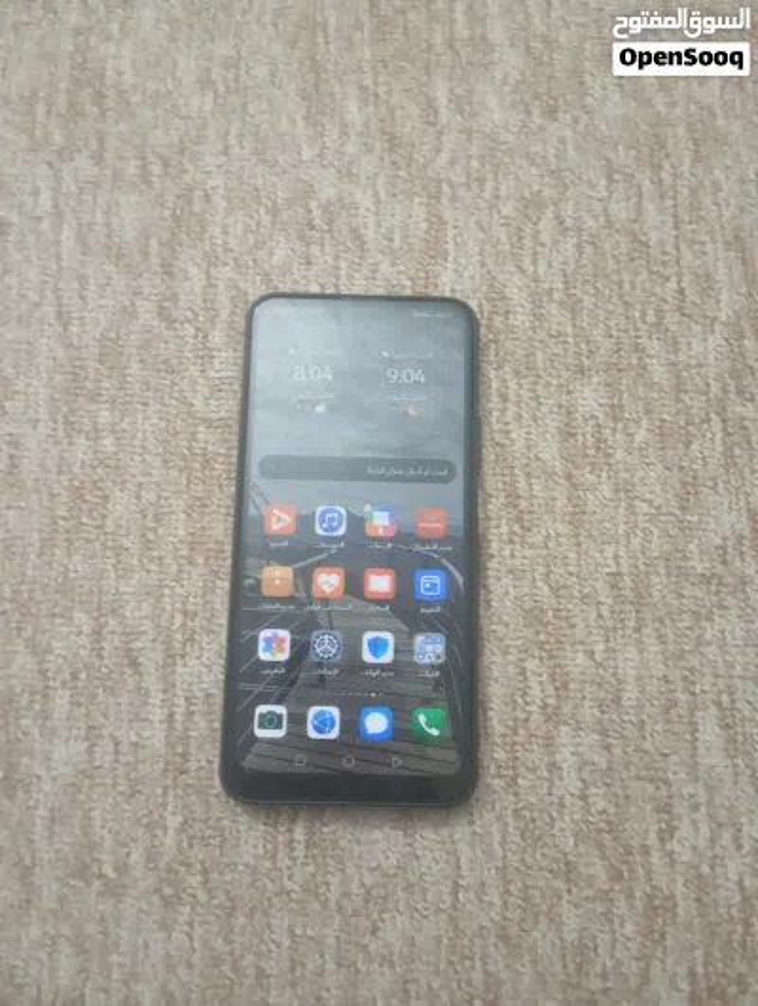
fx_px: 815
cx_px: 379
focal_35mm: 28
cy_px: 503
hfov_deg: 49.9
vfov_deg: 63.4
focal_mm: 4.22
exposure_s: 1/20
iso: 3672
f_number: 1.8
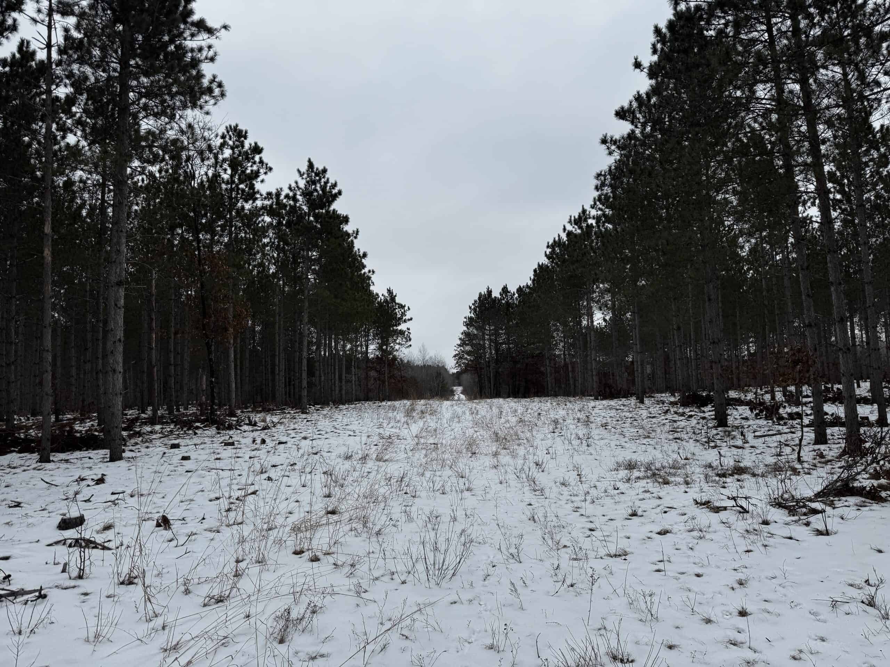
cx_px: 445
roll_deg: +1.8
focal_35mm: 24
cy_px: 334
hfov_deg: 71.6
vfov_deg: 56.8
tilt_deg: +3.2
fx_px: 617
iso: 80
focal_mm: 6.76
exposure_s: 1/2833
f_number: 1.78
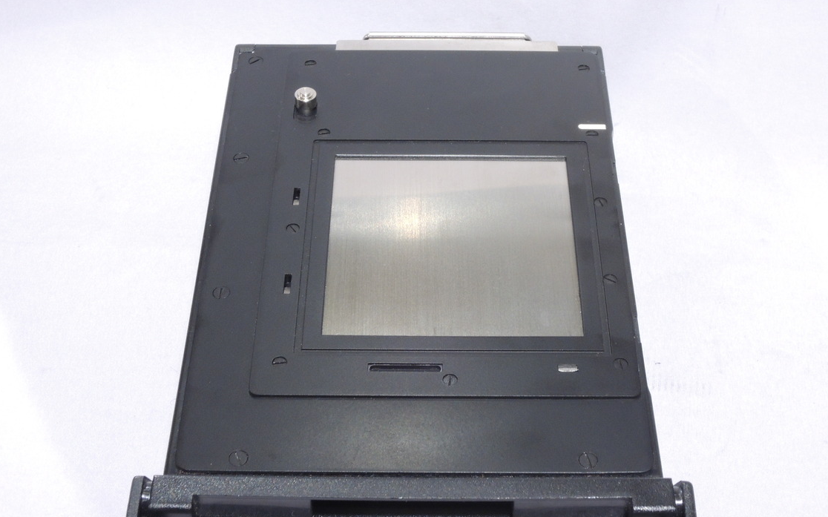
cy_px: 312
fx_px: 1286
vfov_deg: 22.7
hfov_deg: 35.7
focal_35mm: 57
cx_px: 418
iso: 400
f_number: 6.6
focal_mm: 9
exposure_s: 1/30
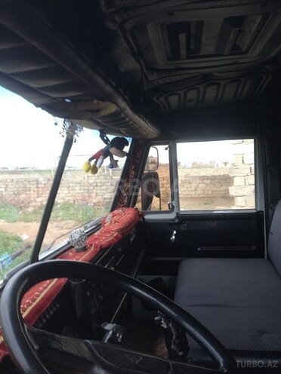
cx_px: 140
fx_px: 379
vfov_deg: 52.6
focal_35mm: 35
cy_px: 187
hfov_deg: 40.7
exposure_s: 1/120
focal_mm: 4.28
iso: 80
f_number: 2.4
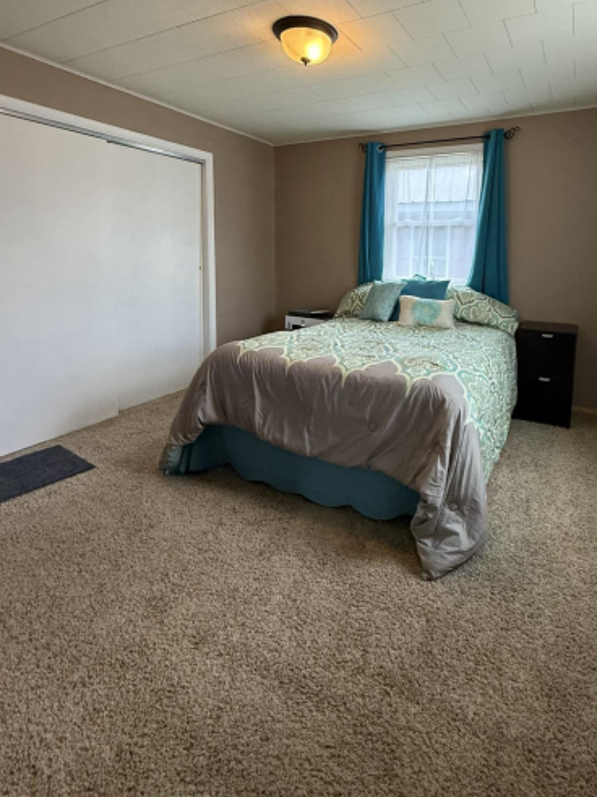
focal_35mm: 19
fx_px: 437
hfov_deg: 67.7
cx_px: 370
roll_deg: -1.5
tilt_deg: -6.4
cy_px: 306
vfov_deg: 83.3
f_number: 2.2
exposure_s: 1/120
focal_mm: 2.22
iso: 500
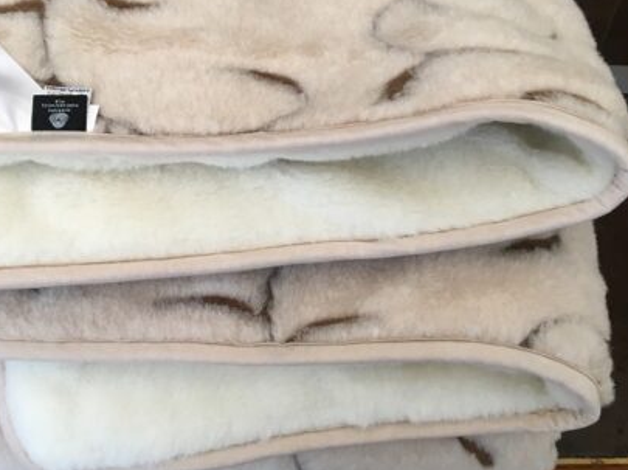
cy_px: 180
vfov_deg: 33.4
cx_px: 248
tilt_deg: -40.7
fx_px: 779
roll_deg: -3.7
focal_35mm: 43
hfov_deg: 43.6
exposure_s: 1/33
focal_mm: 4.15
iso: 40
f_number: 2.2
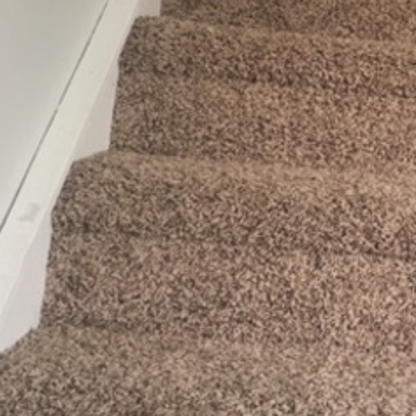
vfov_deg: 23.0
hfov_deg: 23.0
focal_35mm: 72
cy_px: -6
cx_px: 416
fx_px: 979
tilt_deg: +4.1
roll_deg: -7.0
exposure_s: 1/60
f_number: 2.2
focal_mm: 4.15
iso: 25
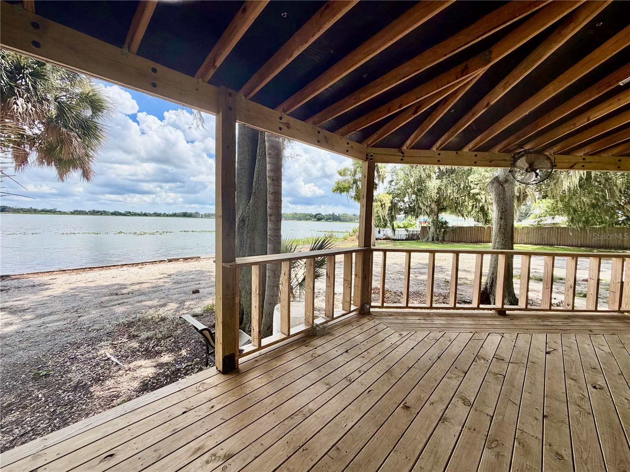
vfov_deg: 85.7
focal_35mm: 14
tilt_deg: -3.7
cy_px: 236
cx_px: 315
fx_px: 255
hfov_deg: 102.1
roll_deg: -1.4
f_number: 2.2
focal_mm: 2.22
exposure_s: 1/770
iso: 40
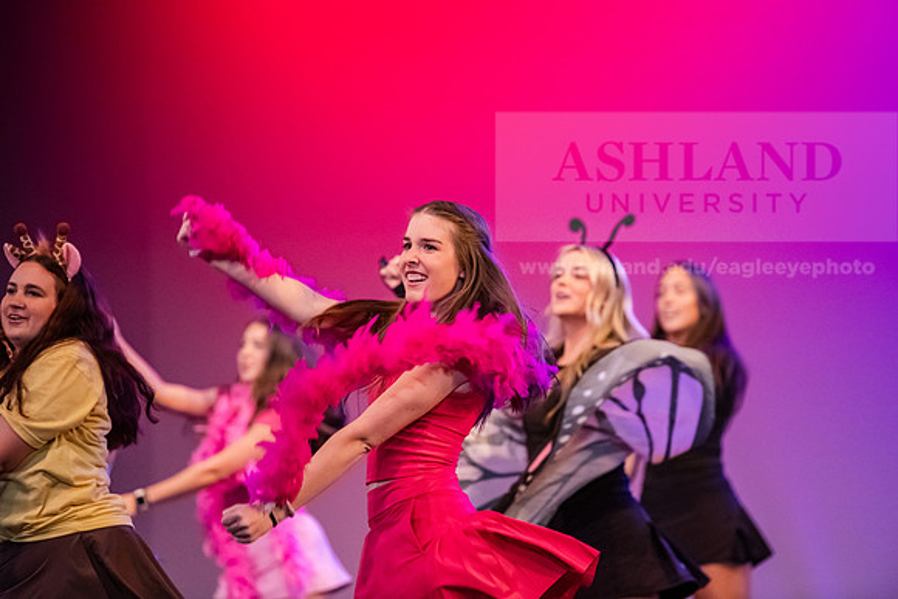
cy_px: 300
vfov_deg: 7.4
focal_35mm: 185
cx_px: 449
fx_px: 4616
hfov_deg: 11.1
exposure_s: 1/320
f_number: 3.2
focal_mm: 185
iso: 4000
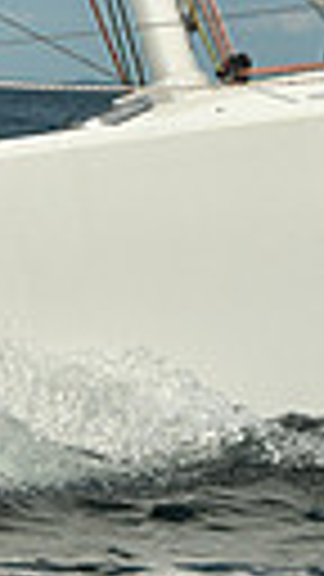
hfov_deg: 2.3
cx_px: 225
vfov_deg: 4.1
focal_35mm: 522
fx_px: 7973
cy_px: 101
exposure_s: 1/1000
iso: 320
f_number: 13
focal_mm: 110
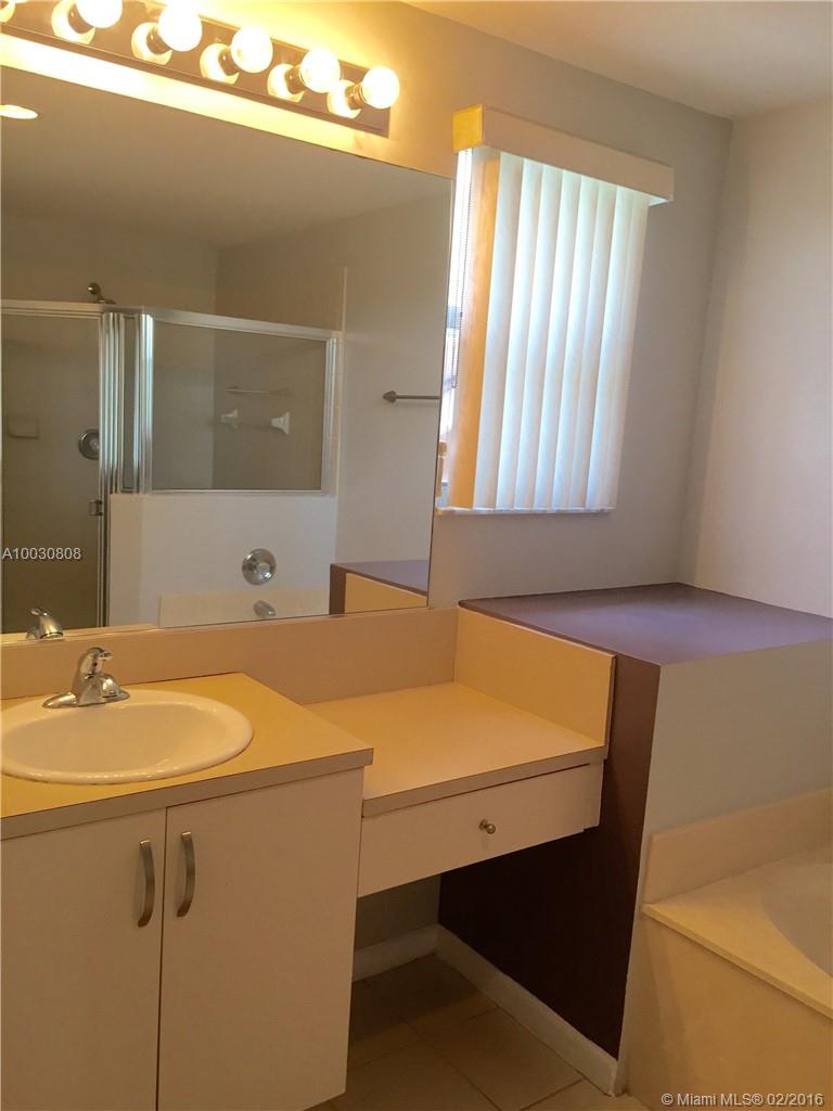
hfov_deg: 48.2
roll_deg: -4.6
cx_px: 416
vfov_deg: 61.7
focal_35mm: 29
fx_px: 930
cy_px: 556
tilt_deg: -7.9
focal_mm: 4.15
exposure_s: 1/30
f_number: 2.2
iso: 40
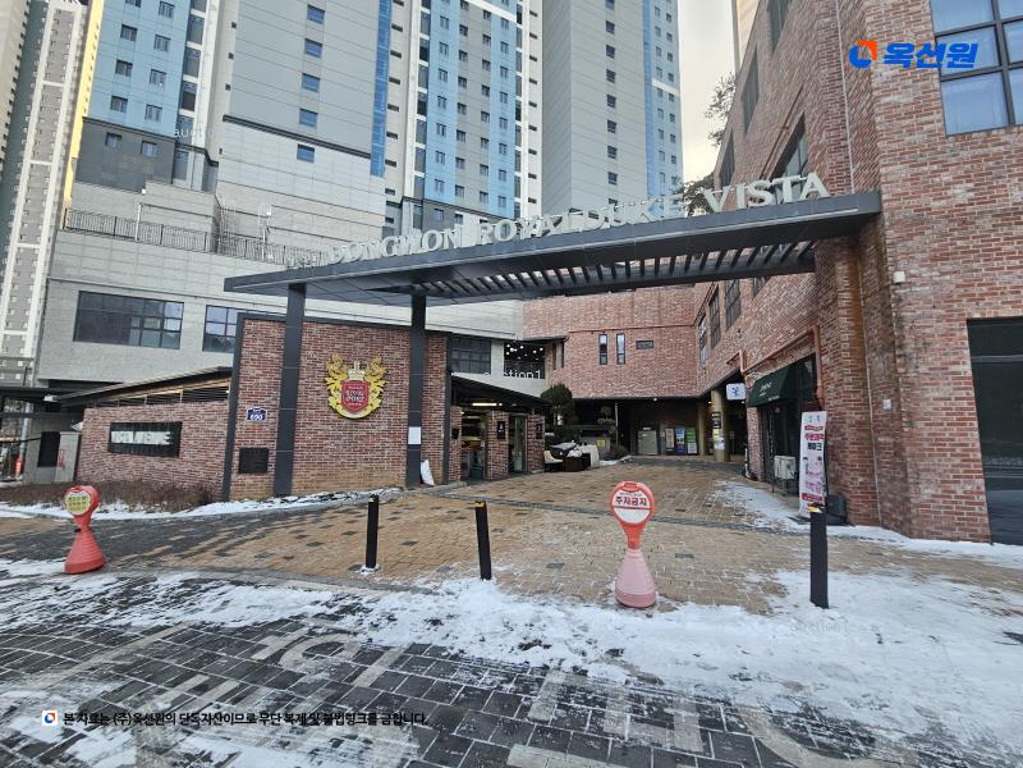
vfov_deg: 89.9
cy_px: 384
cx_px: 512
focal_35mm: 13
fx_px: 384
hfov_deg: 106.2
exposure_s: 1/120
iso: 80
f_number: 2.2
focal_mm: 2.2
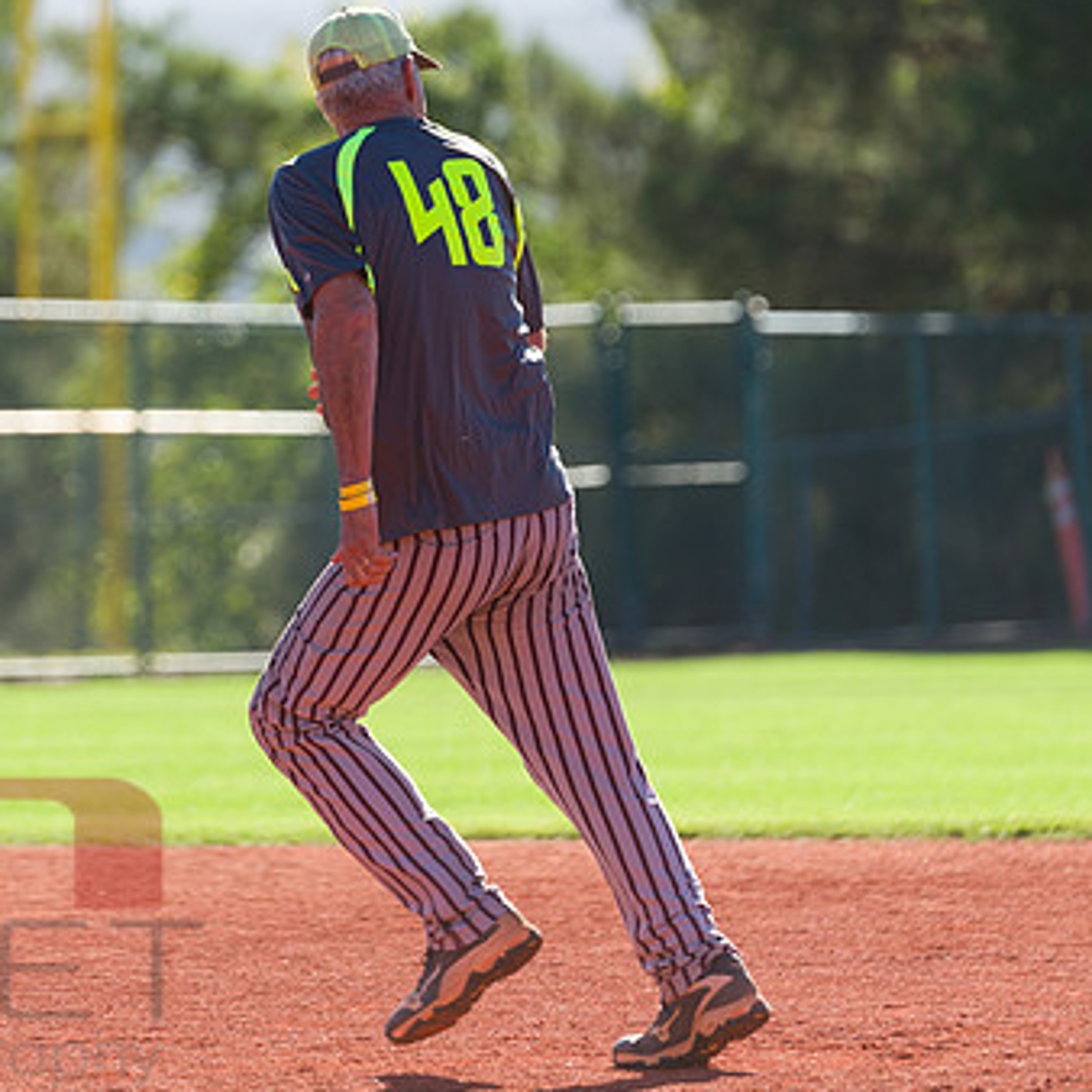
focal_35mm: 511
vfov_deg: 3.4
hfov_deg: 3.4
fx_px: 18238
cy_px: 477
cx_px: 359
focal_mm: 350
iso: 400
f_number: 5.6
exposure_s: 1/800
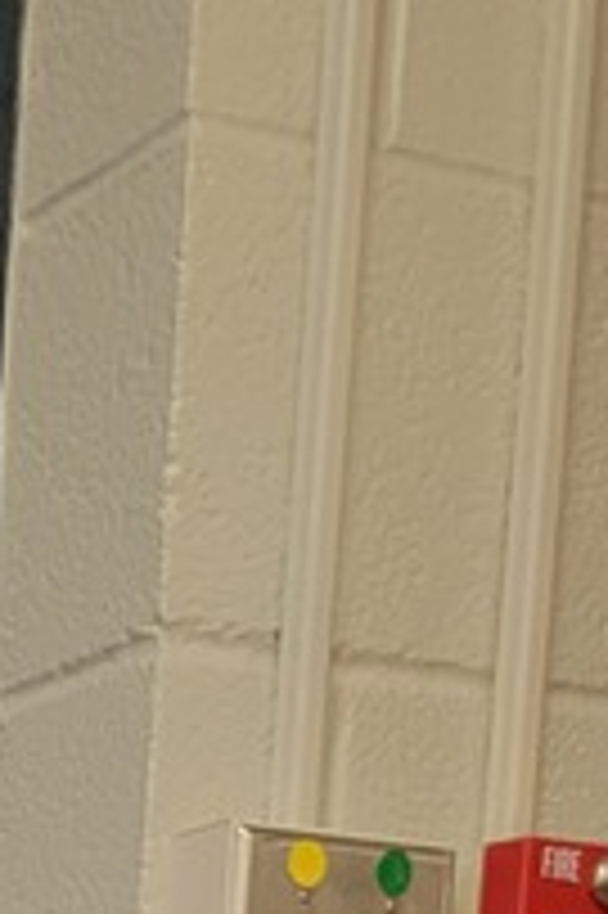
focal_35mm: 126
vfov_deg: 13.1
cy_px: 2058
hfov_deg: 9.8
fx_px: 3197
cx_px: -730
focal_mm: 6.7
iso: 250
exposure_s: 1/60
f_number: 1.8
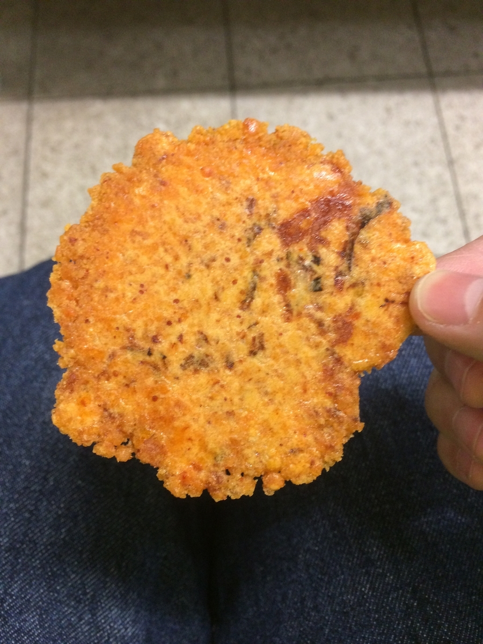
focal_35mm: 29
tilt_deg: -71.3
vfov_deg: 61.7
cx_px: 242
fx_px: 540
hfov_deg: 48.2
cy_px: 322
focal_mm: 4.15
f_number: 2.2
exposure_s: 1/30
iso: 250
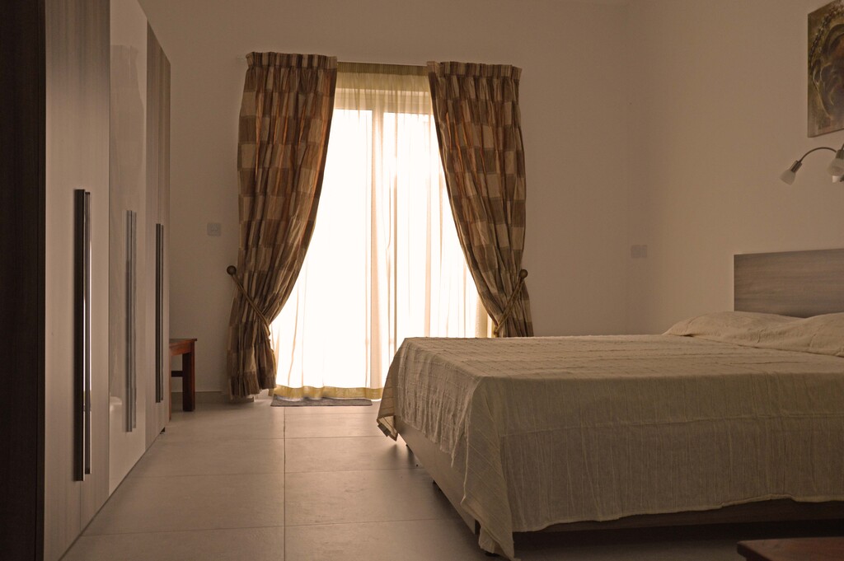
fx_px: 773
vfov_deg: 39.9
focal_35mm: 33
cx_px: 422
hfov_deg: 57.3
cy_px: 280
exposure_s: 1/30
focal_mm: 22
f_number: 7.1
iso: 800
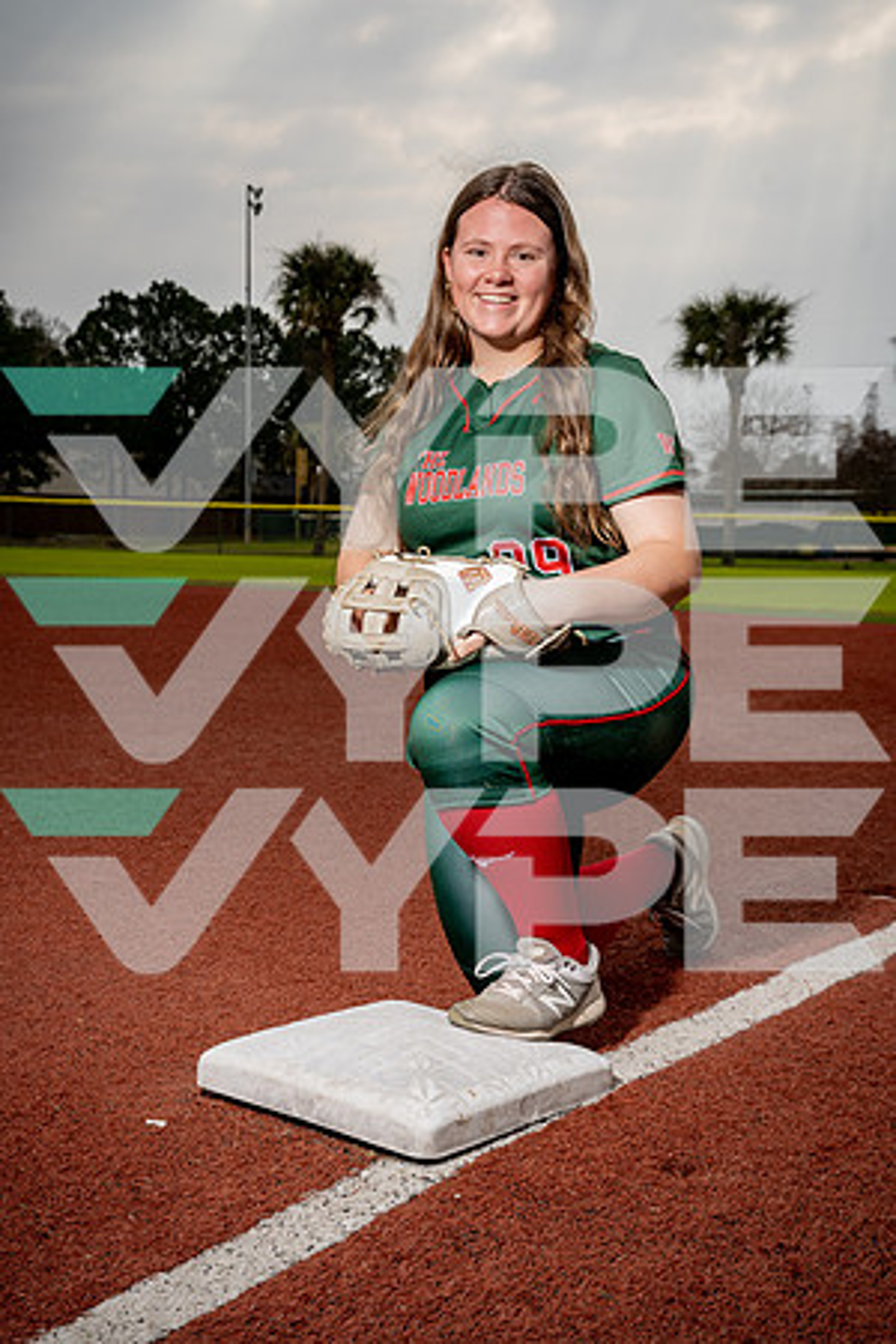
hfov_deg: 29.2
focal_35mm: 46
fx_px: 1717
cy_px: 672
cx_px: 448
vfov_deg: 42.7
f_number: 8
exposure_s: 1/250
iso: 100
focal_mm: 46
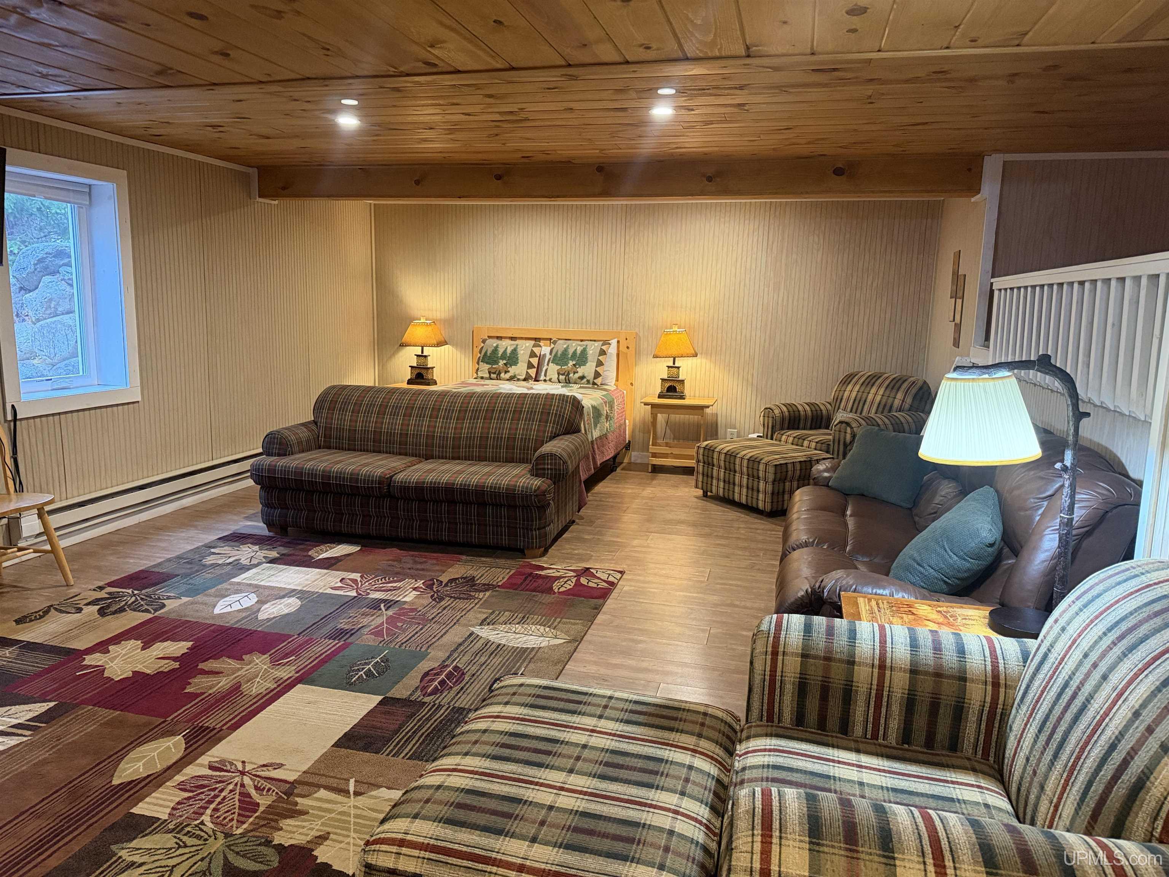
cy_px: 438
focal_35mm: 24
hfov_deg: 71.6
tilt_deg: -10.8
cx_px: 584
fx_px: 810
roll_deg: -1.6
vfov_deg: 56.8
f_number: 1.78
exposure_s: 1/60
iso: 500
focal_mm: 6.76
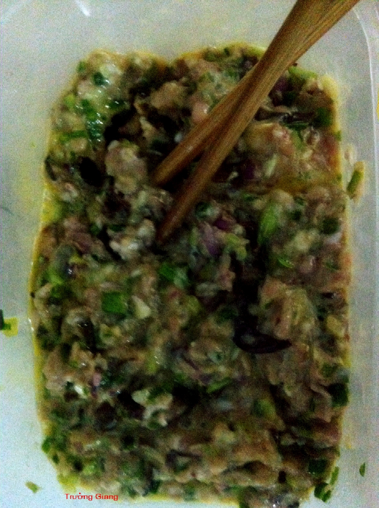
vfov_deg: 52.7
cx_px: 190
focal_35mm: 35
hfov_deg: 40.6
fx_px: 512
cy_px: 254
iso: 1000
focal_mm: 3.85
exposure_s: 1/15
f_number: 2.8
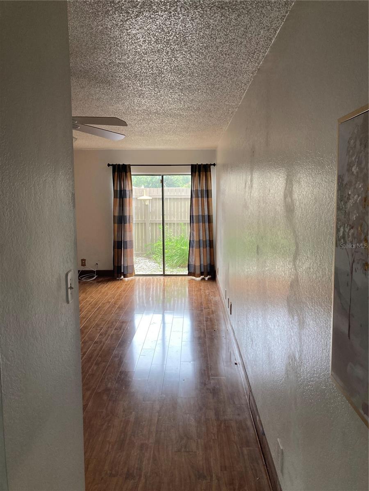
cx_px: 184
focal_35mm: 28
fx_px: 398
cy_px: 246
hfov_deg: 49.7
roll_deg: -0.2
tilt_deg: -5.0
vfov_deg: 63.4
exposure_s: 1/102
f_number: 1.8
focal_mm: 3.99
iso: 80
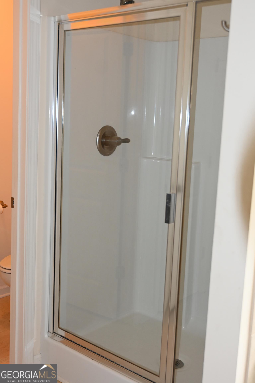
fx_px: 446
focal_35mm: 42
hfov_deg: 31.9
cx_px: 128
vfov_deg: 46.4
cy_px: 192
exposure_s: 1/80
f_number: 2.8
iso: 400
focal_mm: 28
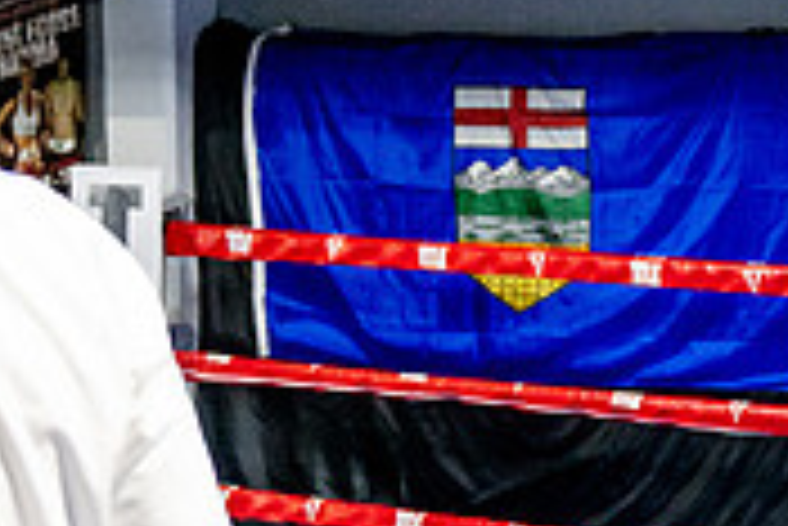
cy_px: 479
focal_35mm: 139
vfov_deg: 9.8
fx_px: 3045
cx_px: 1256
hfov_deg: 13.7
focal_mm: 28
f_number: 2.8
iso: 5000
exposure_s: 1/800
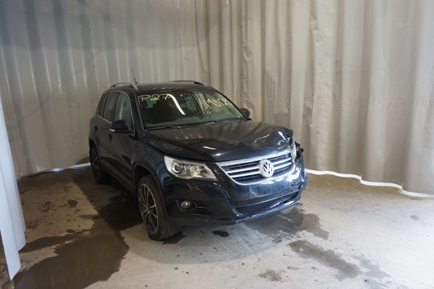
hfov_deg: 70.5
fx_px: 307
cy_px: 144
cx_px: 217
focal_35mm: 26
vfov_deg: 50.4
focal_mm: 17
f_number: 4
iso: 640
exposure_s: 1/60
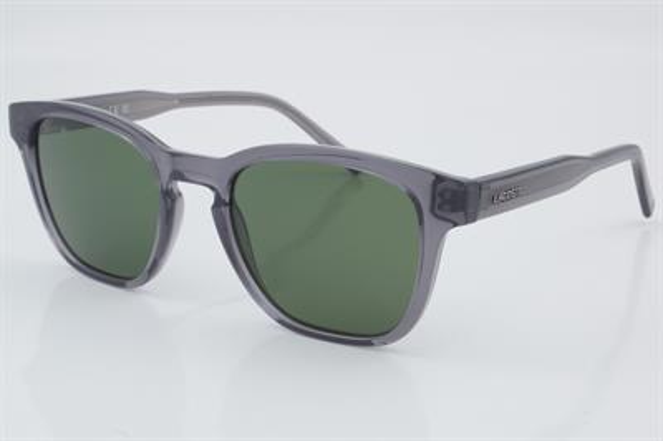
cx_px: 332
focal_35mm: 75
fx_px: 1380
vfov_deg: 18.2
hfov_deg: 27.0
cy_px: 220
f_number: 32
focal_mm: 50
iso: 100
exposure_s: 1/3
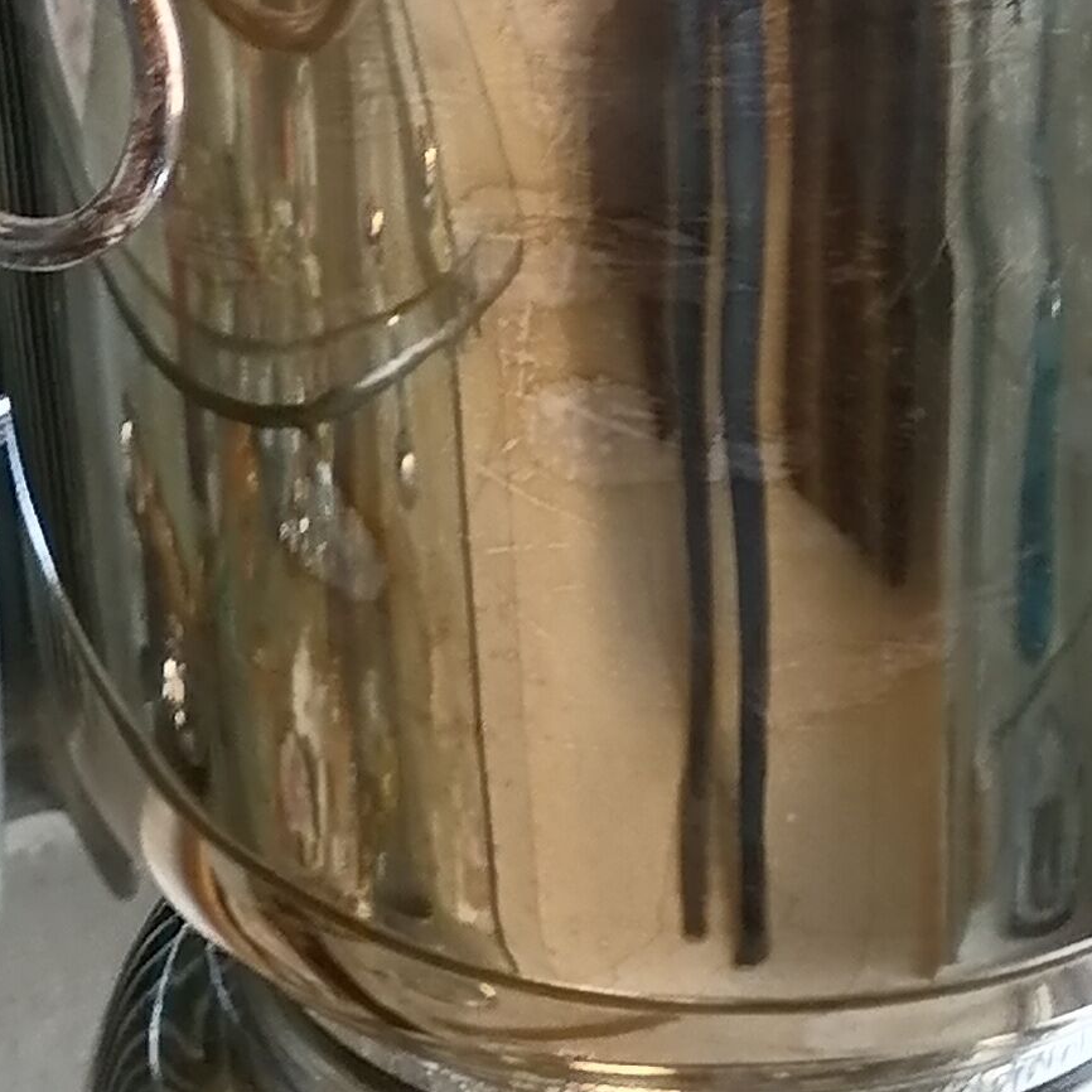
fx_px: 5246
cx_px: 936
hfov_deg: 11.8
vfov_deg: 11.5
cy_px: -368
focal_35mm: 147
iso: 100
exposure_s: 1/50
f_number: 1.8
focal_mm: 5.4
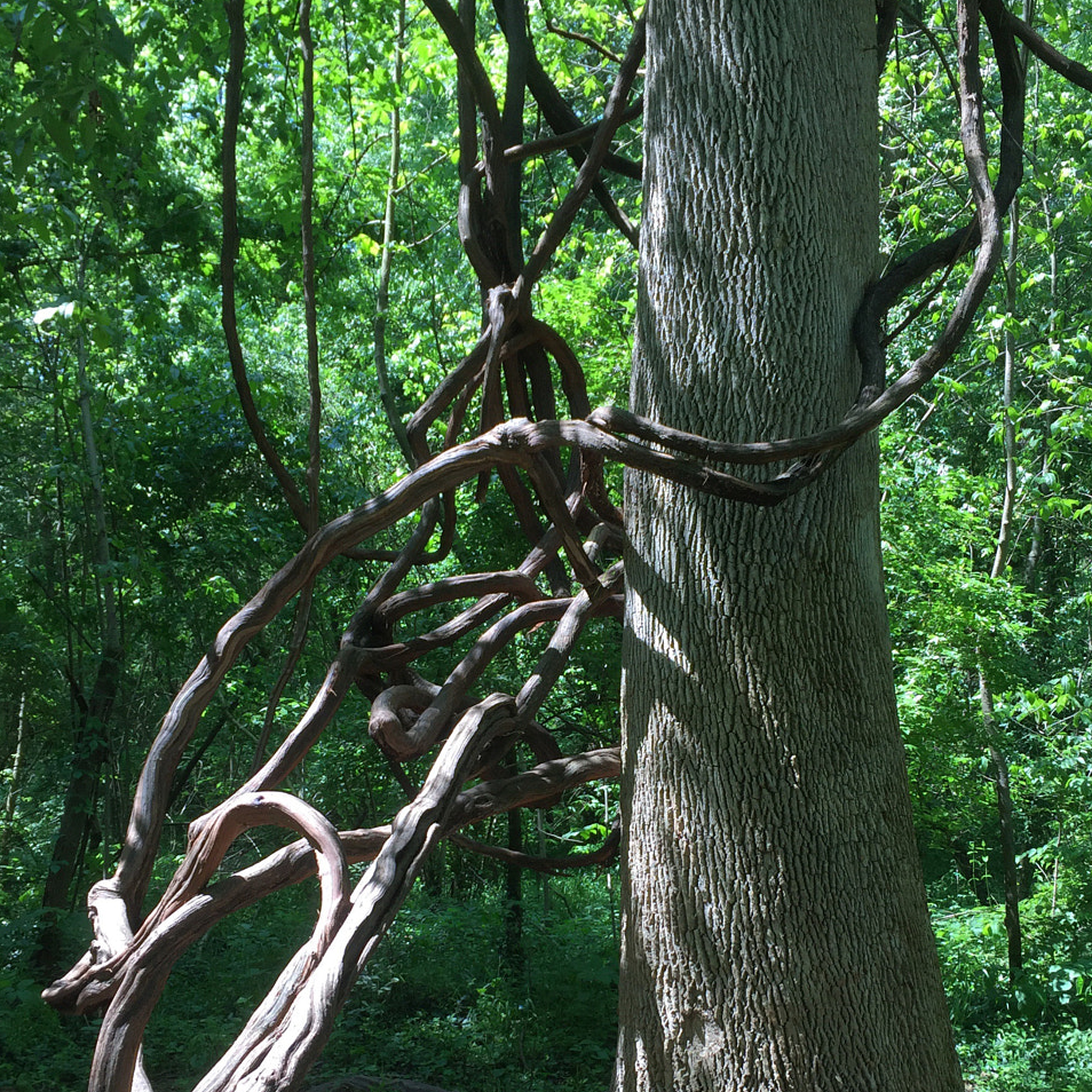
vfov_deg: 38.5
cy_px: 761
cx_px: 592
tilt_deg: +2.9
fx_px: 1535
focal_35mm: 43
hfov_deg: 39.1
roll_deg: -0.1
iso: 32
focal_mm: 4.15
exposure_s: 1/222
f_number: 2.2
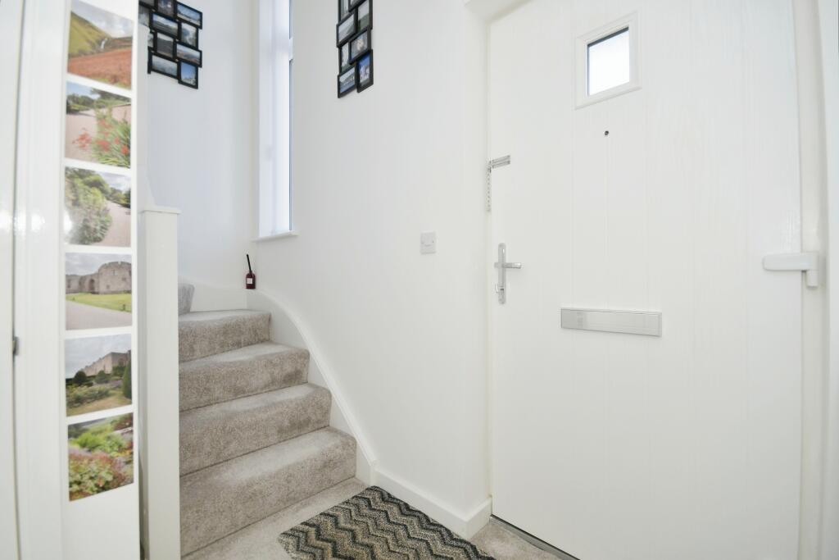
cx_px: 420
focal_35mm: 15
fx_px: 350
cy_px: 280
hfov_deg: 100.4
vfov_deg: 77.3
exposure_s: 1/60
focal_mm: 10
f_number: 8
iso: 400
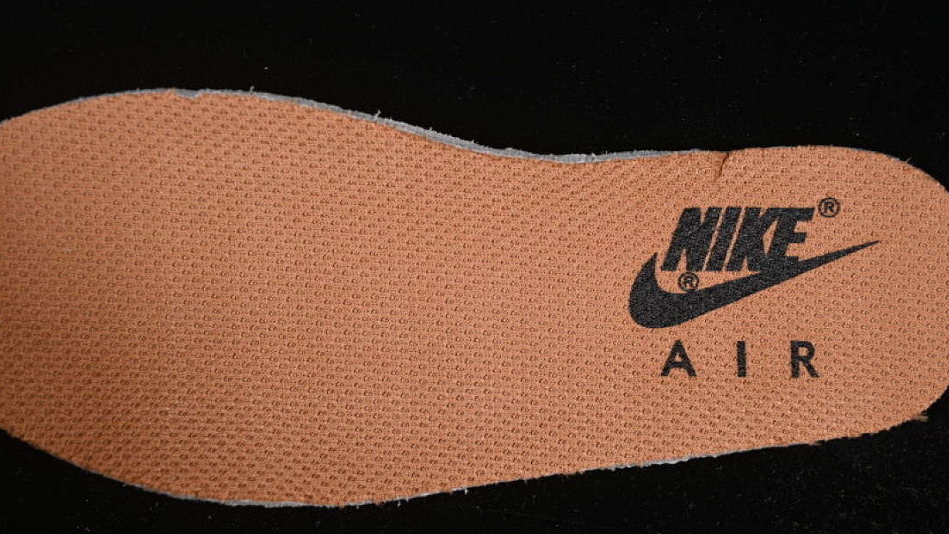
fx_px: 1988
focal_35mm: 79
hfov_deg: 26.9
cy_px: 299
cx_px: 474
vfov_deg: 15.3
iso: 160
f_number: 6.3
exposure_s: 1/60
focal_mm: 50
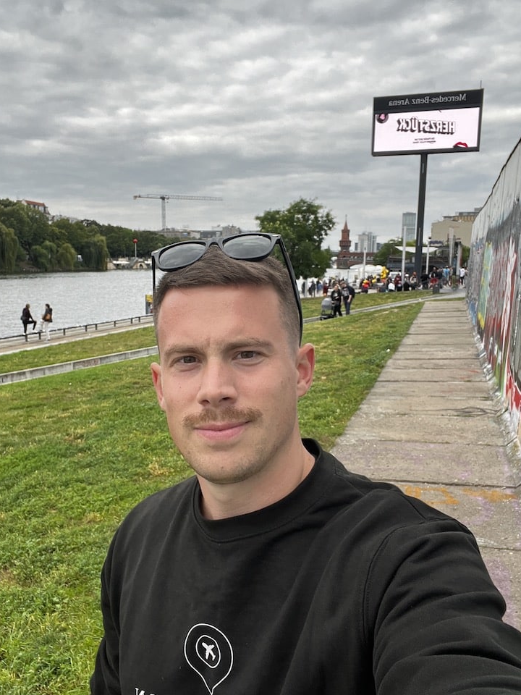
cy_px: 359
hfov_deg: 44.1
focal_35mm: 32
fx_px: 642
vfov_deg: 56.8
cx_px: 245
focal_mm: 2.71
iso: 32
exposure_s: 1/197
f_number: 2.2
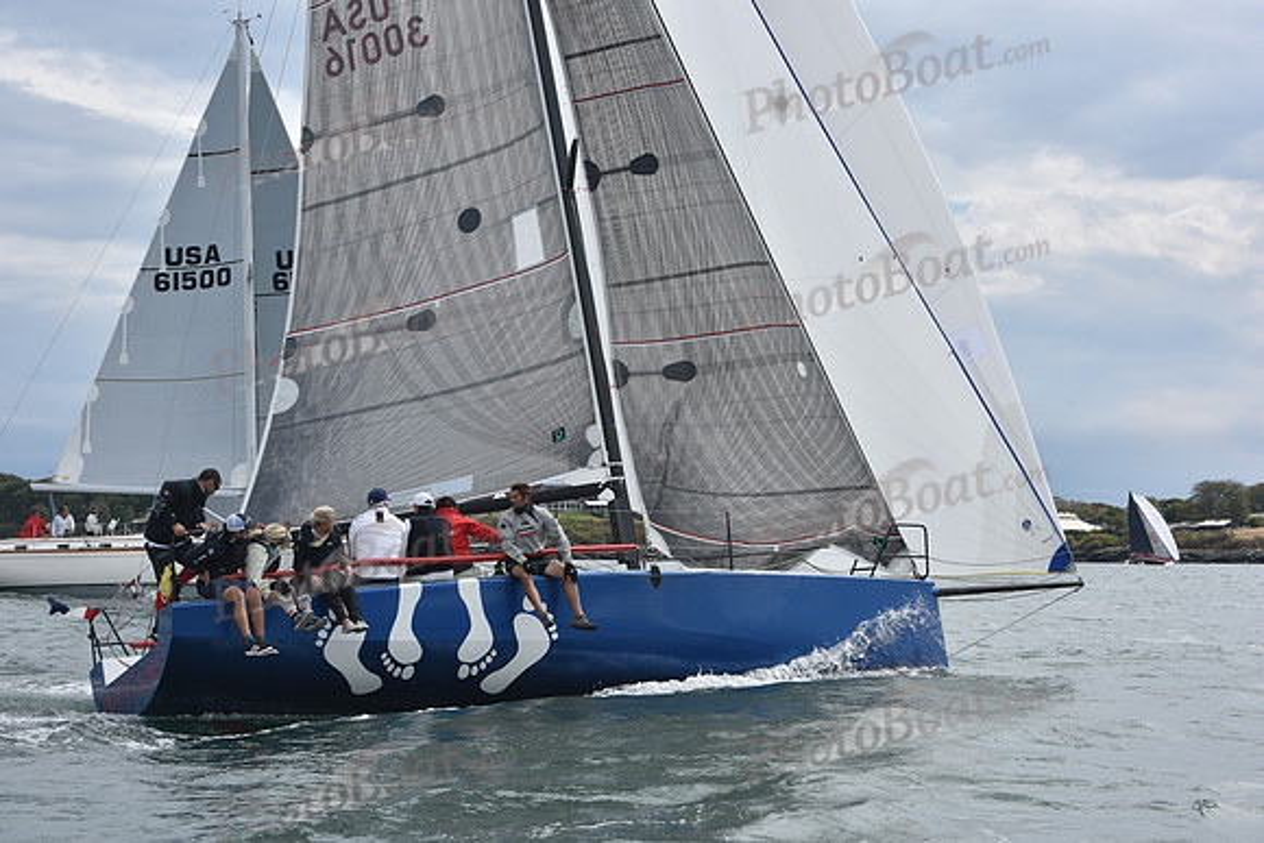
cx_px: 632
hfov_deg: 28.8
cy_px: 422
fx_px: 2458
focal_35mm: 70
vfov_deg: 19.5
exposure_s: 1/1000
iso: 320
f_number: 9
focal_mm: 70
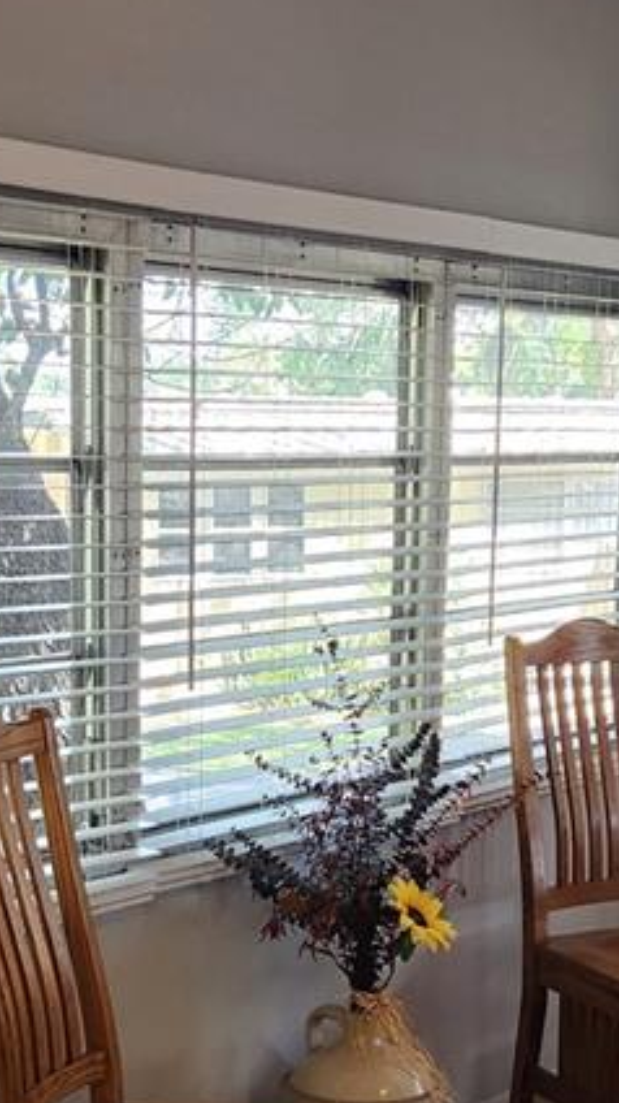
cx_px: 216
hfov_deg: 16.9
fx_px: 2075
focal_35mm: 71
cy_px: 778
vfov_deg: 29.4
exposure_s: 1/120
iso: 160
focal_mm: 5.4
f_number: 1.8
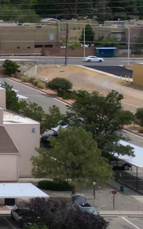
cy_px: 27
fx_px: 965
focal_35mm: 155
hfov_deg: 7.5
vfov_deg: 13.4
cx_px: -272
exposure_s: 1/5000
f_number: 1.7
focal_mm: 6.72
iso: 130
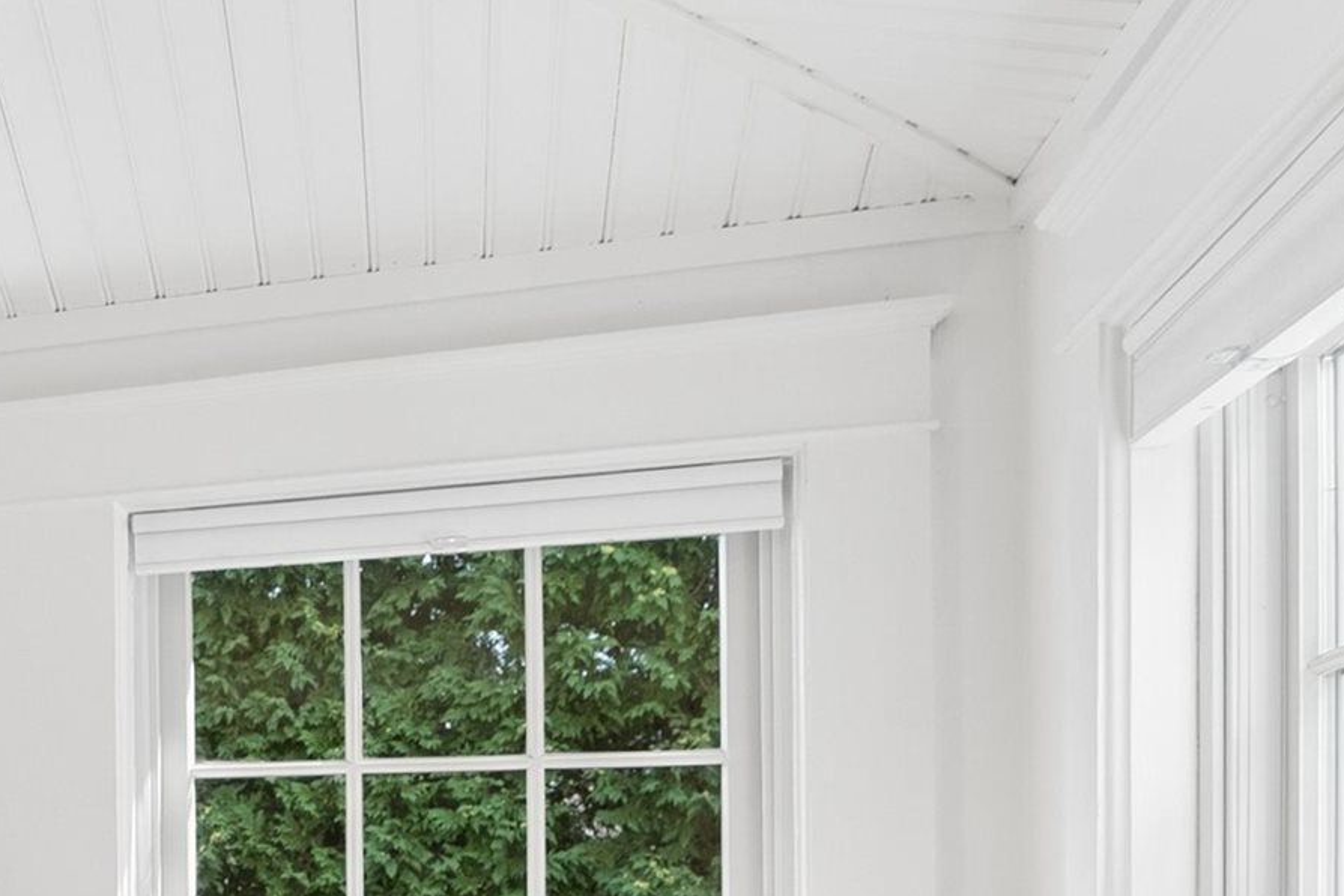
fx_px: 2053
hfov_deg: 23.8
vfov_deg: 23.1
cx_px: -908
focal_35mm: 55
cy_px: 999
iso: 320
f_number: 7.1
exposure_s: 1/80
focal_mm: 16
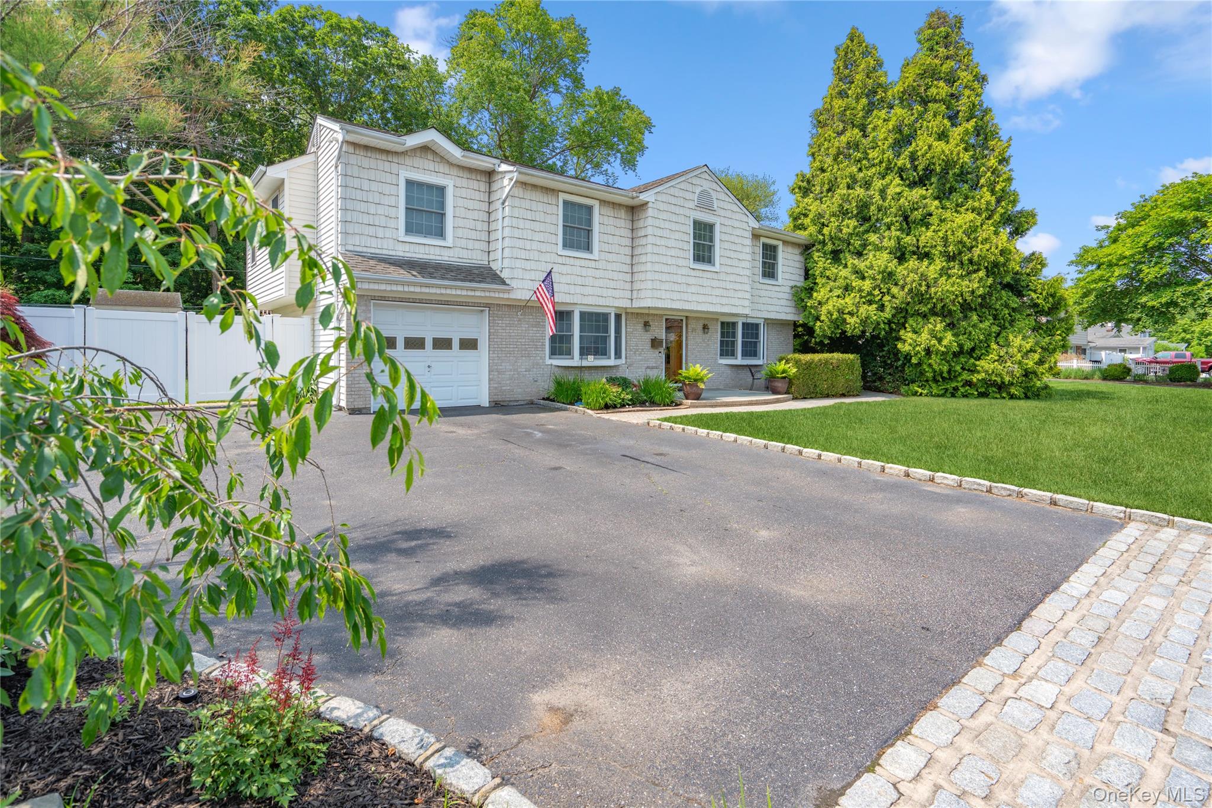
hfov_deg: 96.7
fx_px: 539
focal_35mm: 16
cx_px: 606
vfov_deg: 73.7
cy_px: 404
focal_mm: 16
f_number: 5.6
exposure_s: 1/200
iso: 125
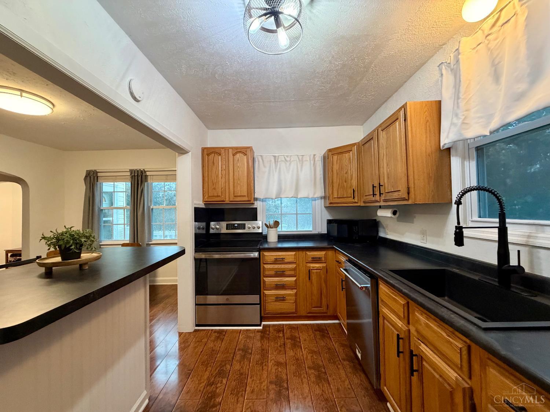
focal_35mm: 14
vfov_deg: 85.7
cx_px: 275
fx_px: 222
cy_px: 206
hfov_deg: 102.1
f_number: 2.2
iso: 400
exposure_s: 1/60
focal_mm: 2.22
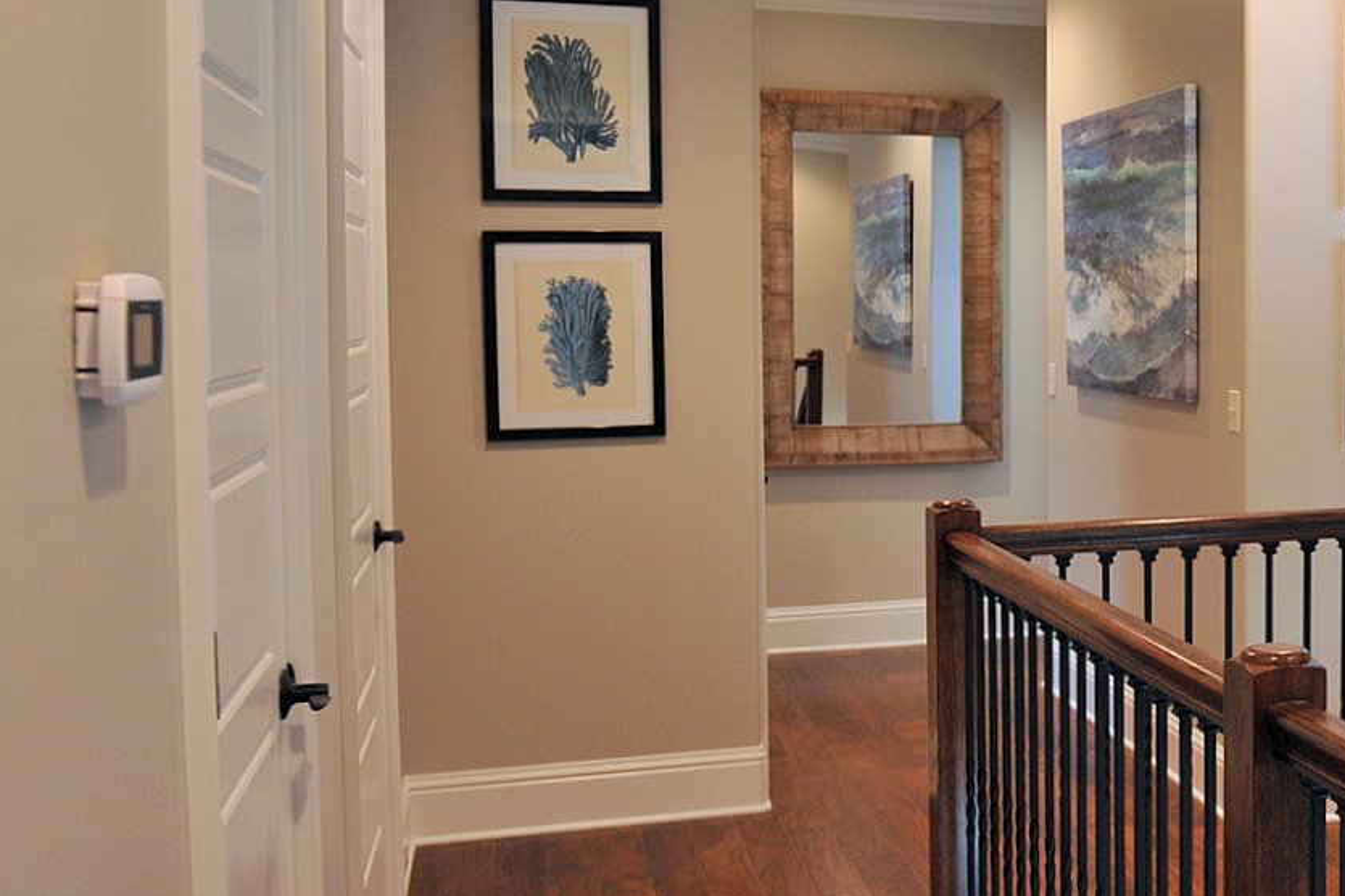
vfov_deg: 29.1
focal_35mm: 46
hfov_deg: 39.2
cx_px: 1248
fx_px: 1718
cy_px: 342
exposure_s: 1/60
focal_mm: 24
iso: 1600
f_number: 4
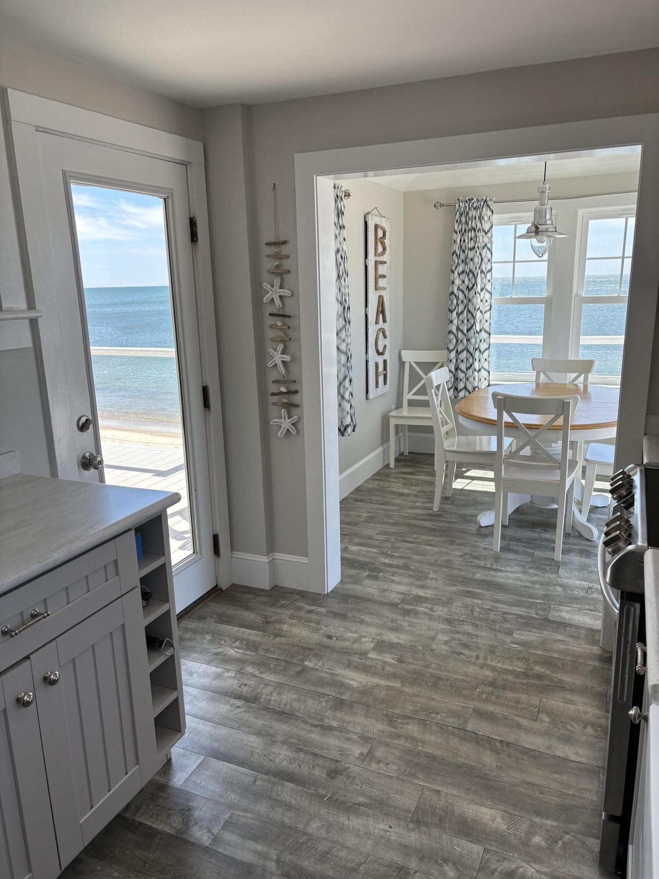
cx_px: 330
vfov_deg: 67.3
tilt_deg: -14.6
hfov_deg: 53.1
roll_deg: +0.5
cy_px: 440
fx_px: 660
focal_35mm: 26
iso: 50
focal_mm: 5.96
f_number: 1.6
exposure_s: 1/341
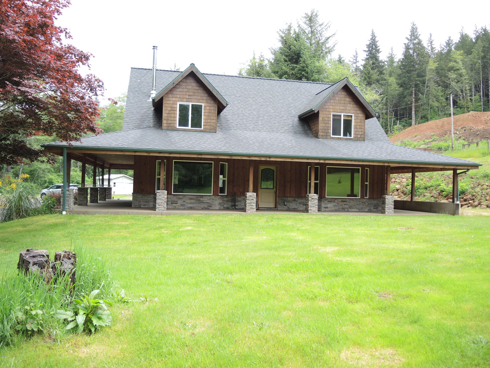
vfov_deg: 49.7
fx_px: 396
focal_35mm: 28
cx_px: 245
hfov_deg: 63.4
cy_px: 184
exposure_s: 1/320
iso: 80
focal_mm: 6
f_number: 2
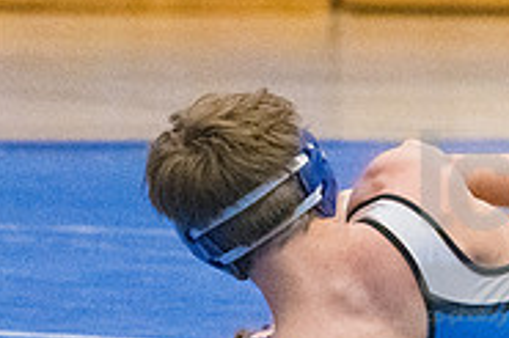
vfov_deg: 1.9
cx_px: 503
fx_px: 10298
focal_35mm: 729
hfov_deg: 2.8
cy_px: 228
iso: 10000
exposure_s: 1/1600
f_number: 4.5
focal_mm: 155
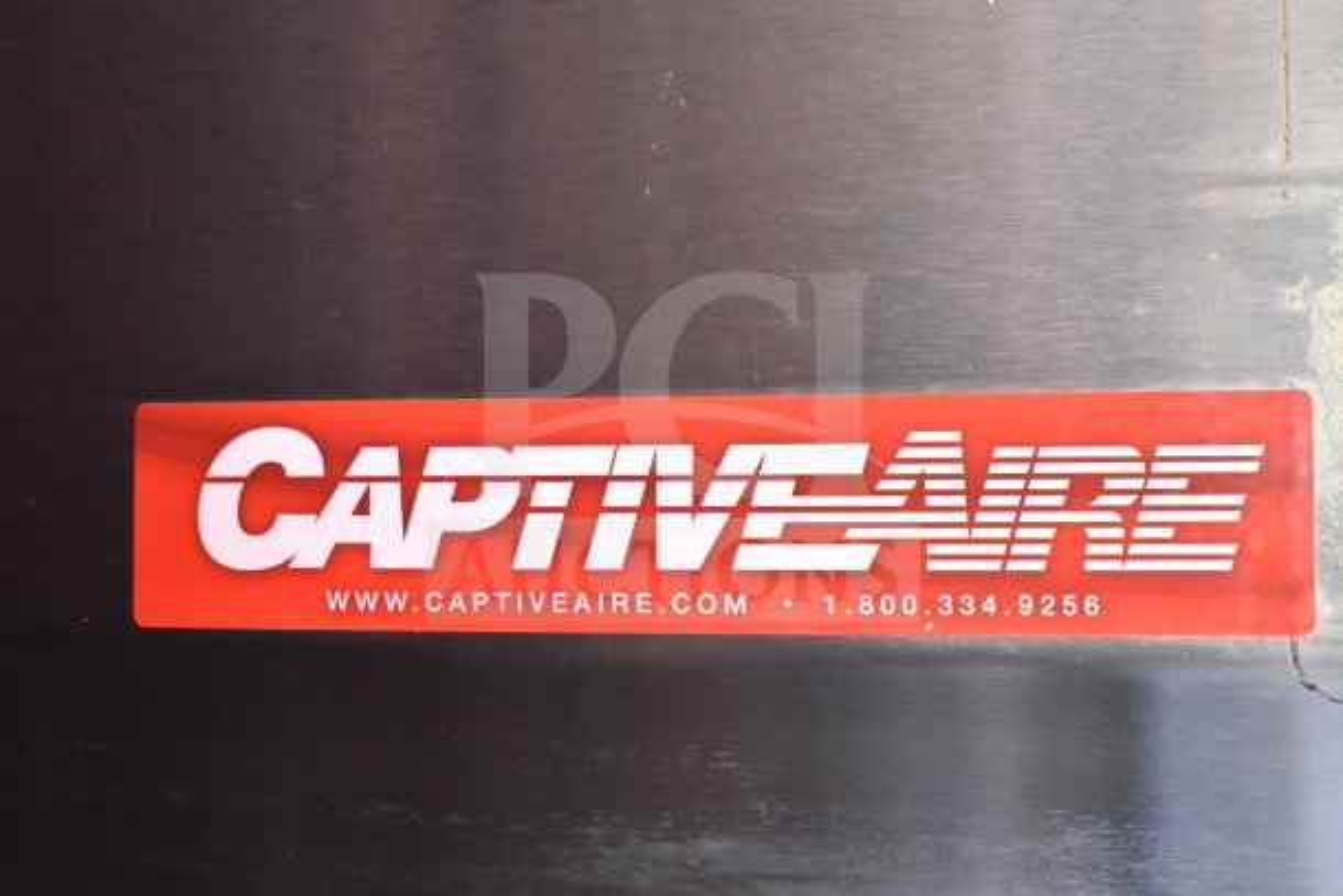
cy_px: 448
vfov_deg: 31.9
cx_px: 672
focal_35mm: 42
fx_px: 1567
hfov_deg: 46.4
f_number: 4.2
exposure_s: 1/50
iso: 2200
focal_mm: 28
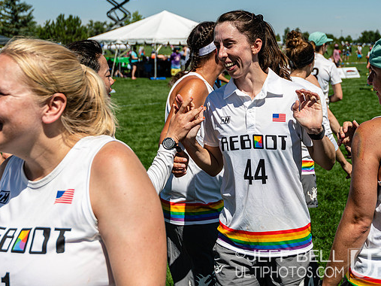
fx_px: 627
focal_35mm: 57
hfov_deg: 33.6
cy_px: 71
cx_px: 243
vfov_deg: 25.3
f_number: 4
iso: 100
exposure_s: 1/2000
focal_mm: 35
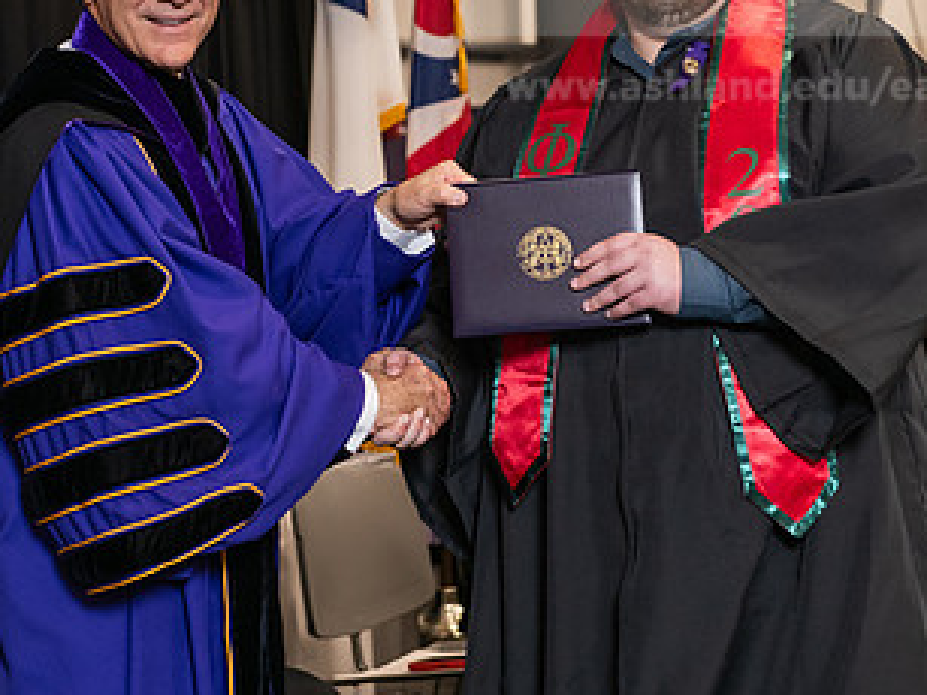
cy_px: 150
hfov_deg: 16.4
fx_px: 3212
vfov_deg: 12.3
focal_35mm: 120
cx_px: 368
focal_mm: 66
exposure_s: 1/125
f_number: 5
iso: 1600
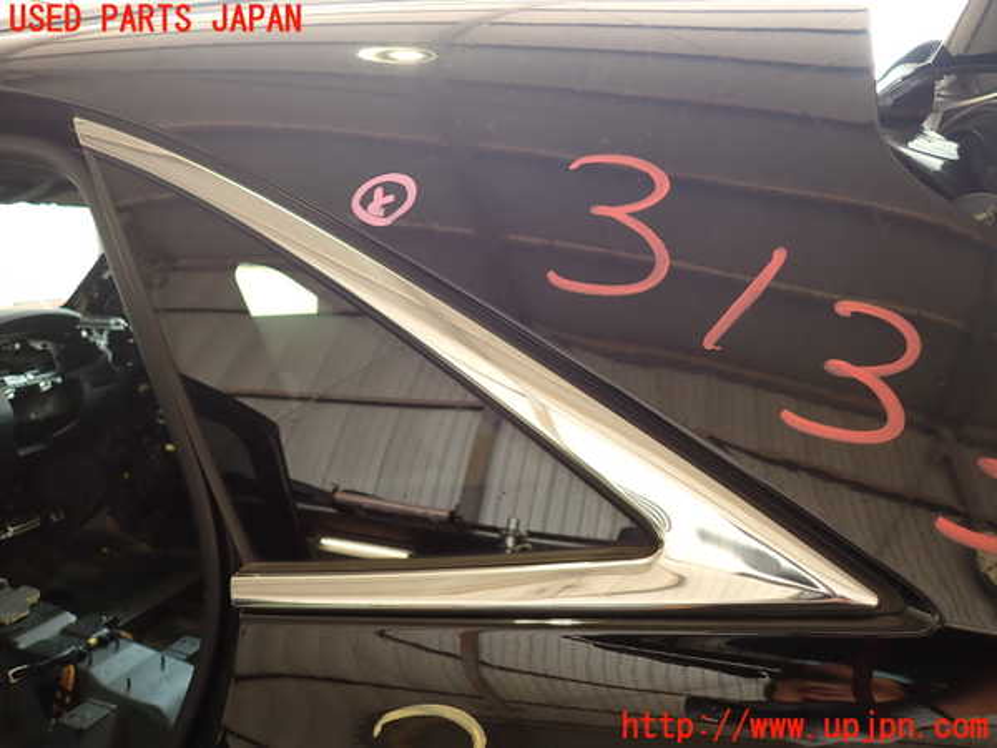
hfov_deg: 69.4
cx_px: 498
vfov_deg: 54.9
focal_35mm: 25
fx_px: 720
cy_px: 374
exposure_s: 1/60
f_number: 2
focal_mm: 4.5
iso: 100
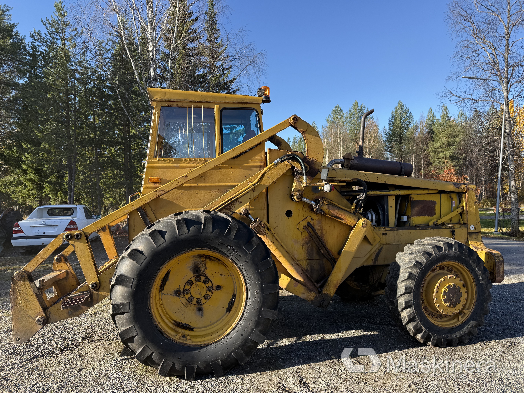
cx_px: 262
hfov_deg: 71.6
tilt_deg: +0.2
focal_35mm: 24
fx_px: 363
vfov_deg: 56.8
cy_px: 196
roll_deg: +1.7
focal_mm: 6.76
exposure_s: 1/1337
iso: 80
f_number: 1.78
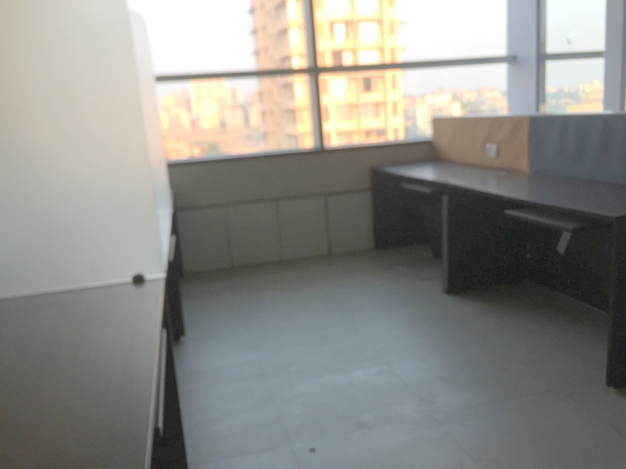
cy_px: 234
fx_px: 524
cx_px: 313
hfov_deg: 61.7
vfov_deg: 48.2
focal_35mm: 29
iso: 40
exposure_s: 1/50
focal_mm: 4.15
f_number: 2.2
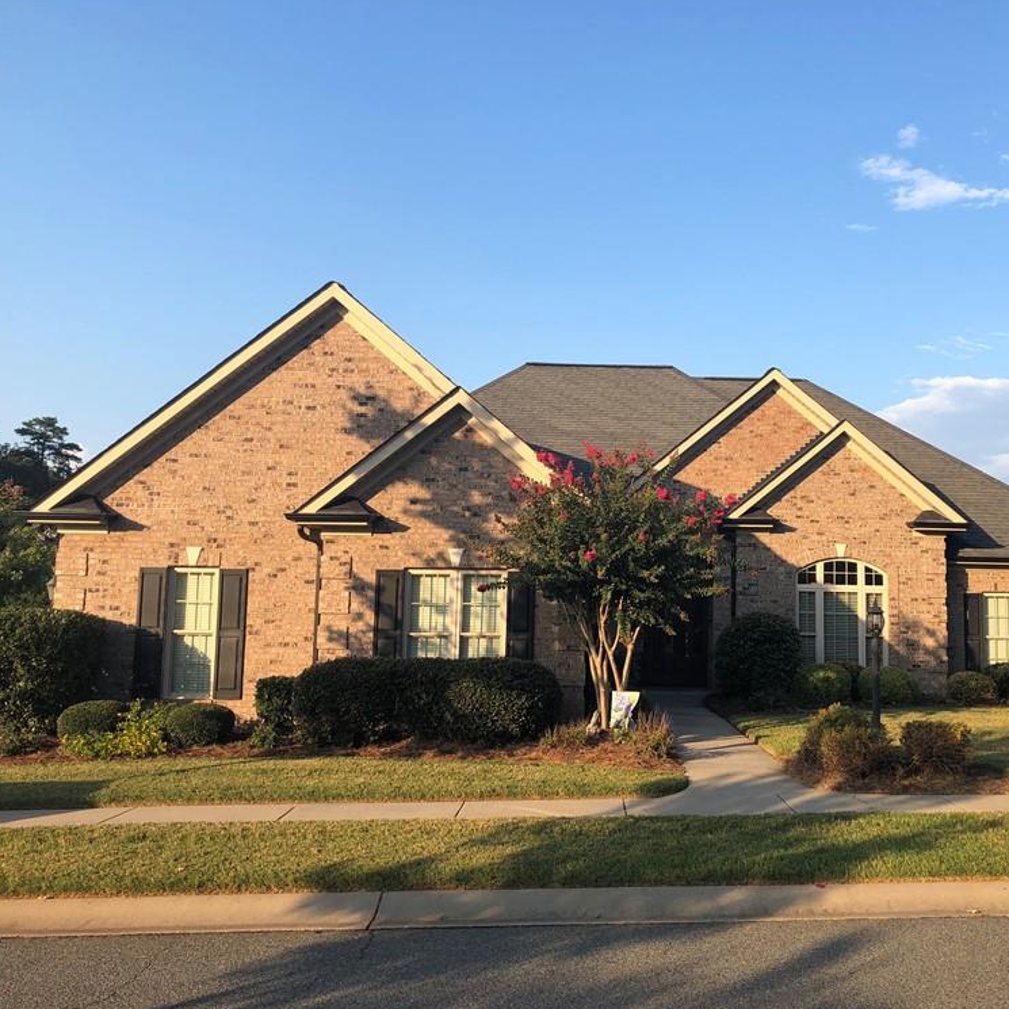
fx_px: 1121
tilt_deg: +4.2
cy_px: 505
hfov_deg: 47.9
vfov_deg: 48.5
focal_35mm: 34
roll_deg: -1.2
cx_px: 641
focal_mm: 3.99
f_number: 1.8
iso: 20
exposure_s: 1/906
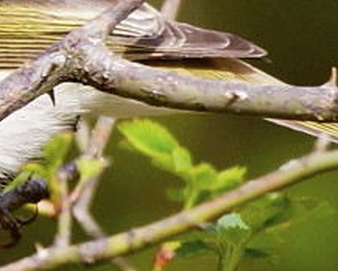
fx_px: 23369
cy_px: 76
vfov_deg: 0.7
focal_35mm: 2334
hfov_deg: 0.8
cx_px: -82
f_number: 6.3
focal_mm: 600
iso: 800
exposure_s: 1/800
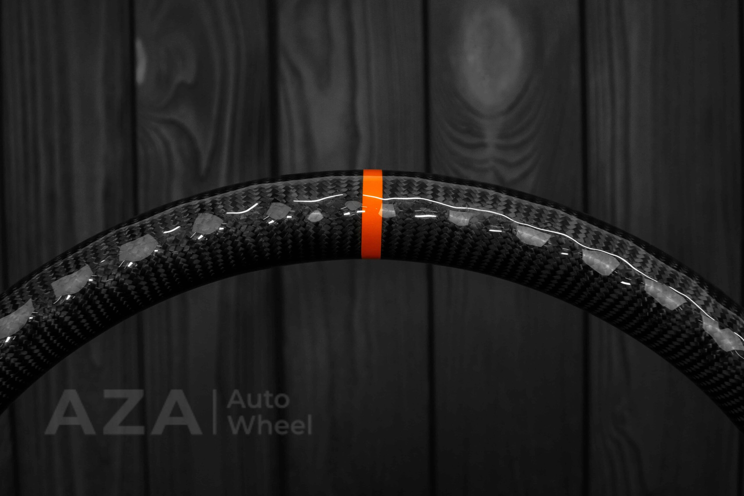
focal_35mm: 52
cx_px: 372
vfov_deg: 25.8
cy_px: 248
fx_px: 1085
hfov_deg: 37.8
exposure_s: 1/125
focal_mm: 35
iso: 500
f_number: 6.3
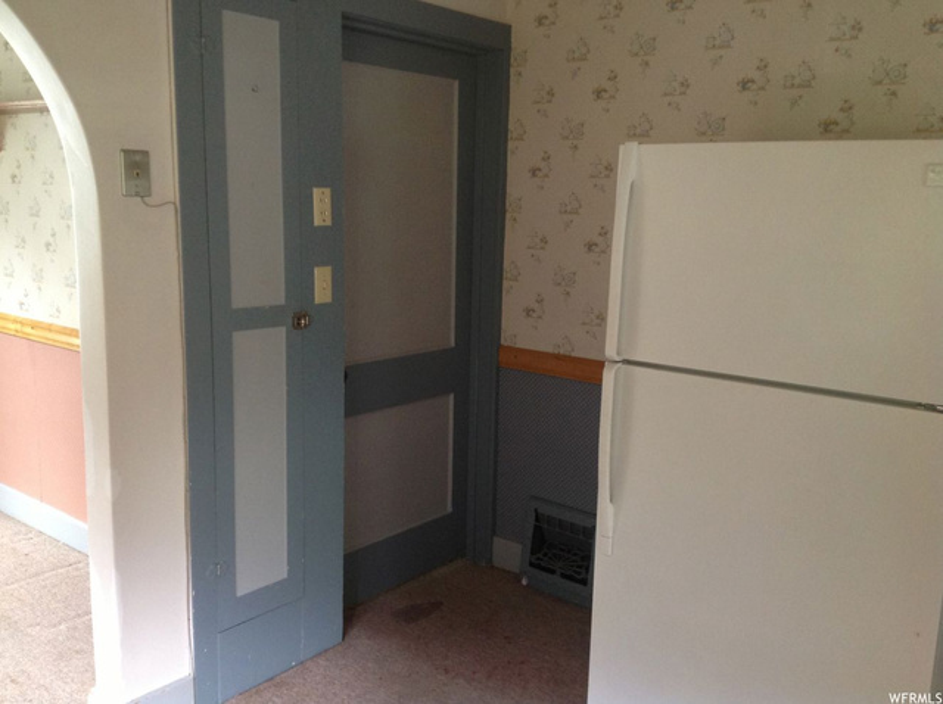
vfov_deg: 40.6
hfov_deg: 52.7
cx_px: 472
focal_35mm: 35
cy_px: 352
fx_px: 952
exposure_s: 1/15
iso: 160
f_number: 2.4
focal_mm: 4.28
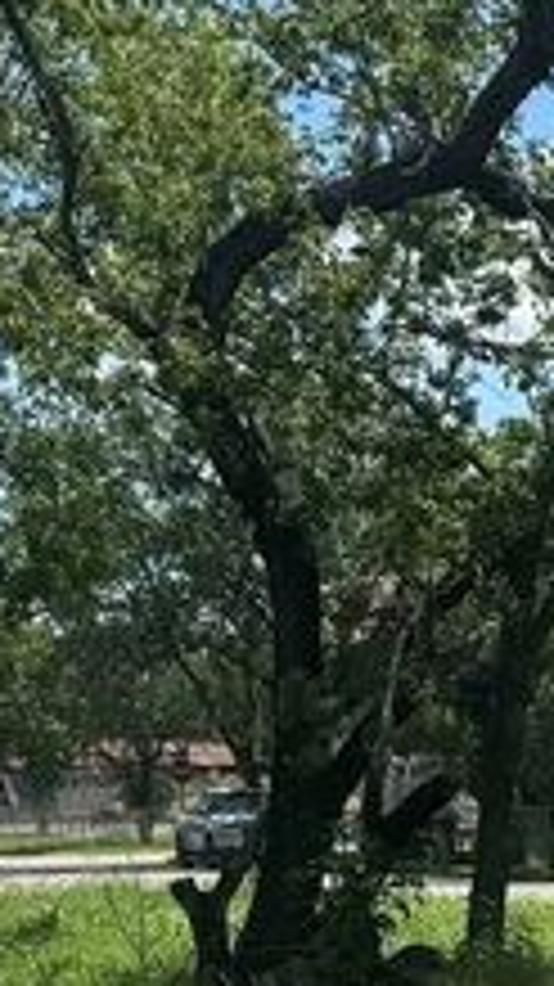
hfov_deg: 9.2
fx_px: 3190
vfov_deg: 17.1
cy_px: 1040
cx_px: 1203
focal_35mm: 122
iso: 80
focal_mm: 6.76
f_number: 1.78
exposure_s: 1/5348
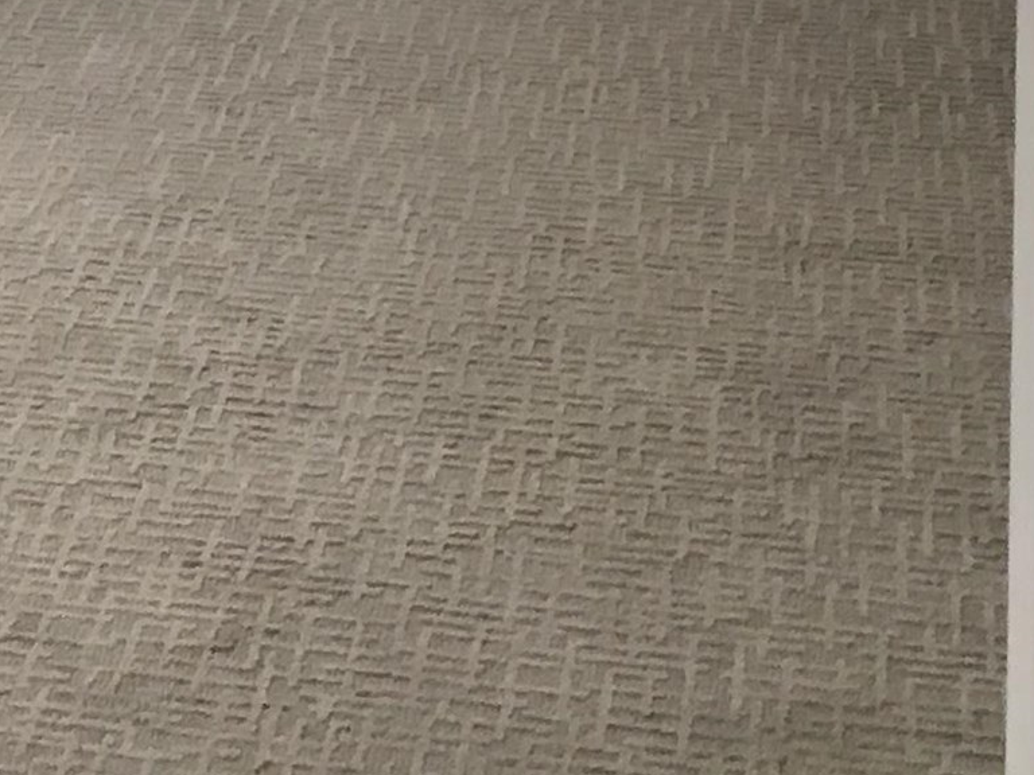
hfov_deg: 15.6
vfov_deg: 10.9
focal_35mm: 124
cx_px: -4
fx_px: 3704
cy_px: -745
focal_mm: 3.3
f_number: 2.4
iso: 32
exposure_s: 1/40
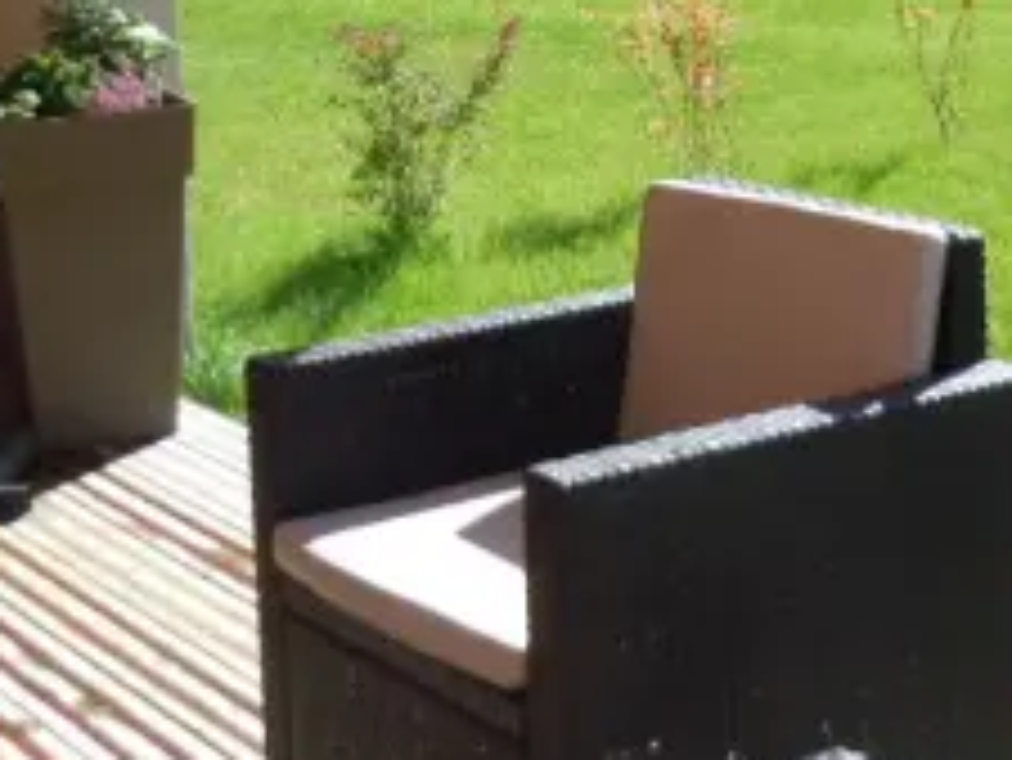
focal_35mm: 80
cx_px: 526
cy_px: 58
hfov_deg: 24.4
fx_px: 2340
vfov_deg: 18.1
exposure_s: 1/400
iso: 100
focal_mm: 5.4
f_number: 3.5
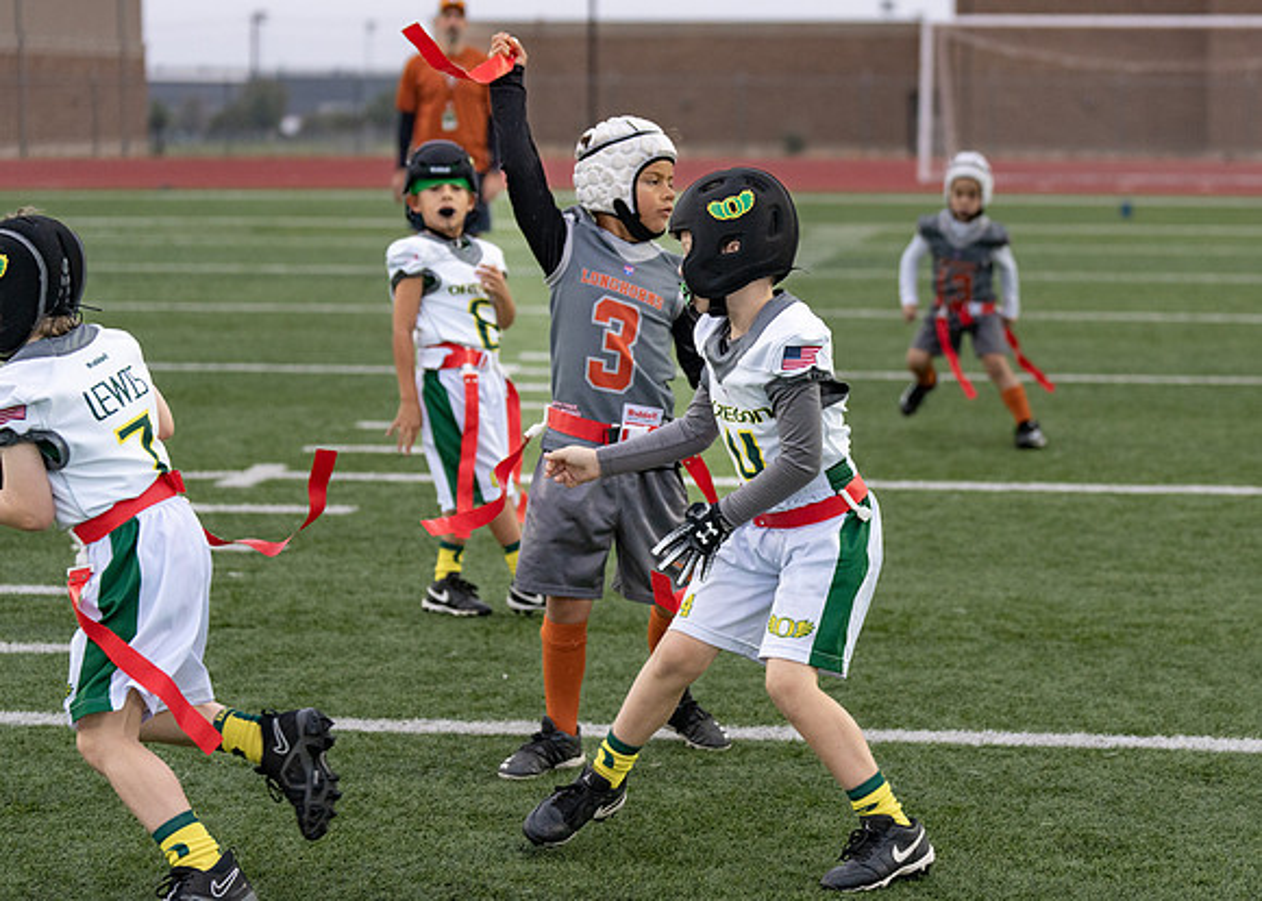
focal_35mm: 92
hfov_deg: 21.6
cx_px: 792
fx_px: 3308
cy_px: 392
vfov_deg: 15.5
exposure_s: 1/1250
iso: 1000
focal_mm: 70
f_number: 2.8
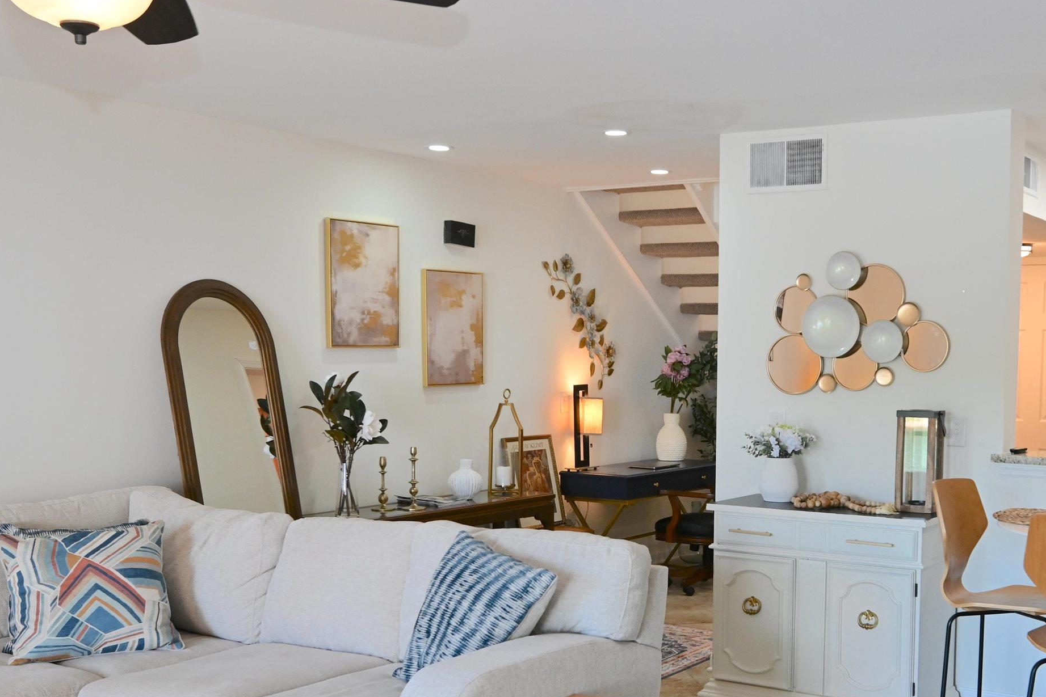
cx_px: 705
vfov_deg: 33.0
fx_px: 1162
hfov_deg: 47.6
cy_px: 479
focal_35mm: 40
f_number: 4
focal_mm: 16
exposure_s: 1/125
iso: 450
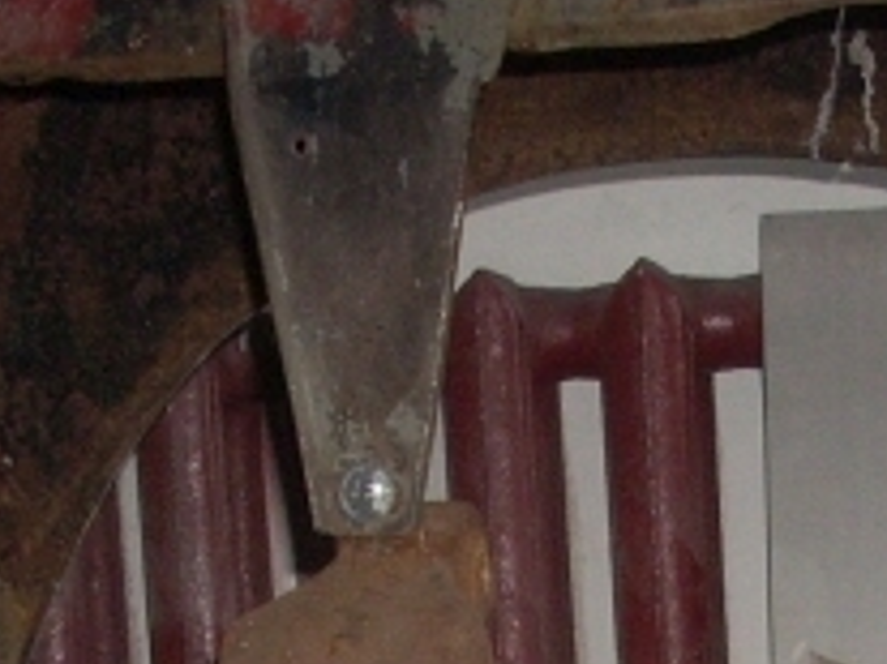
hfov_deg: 14.6
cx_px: 698
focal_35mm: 134
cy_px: 1090
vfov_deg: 10.5
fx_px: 3432
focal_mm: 6.2
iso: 200
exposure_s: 1/60
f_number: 2.8
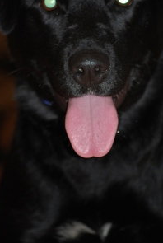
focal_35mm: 223
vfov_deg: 9.2
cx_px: 91
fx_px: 1507
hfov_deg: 6.2
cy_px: 71
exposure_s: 1/60
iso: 200
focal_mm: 98
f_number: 4.5
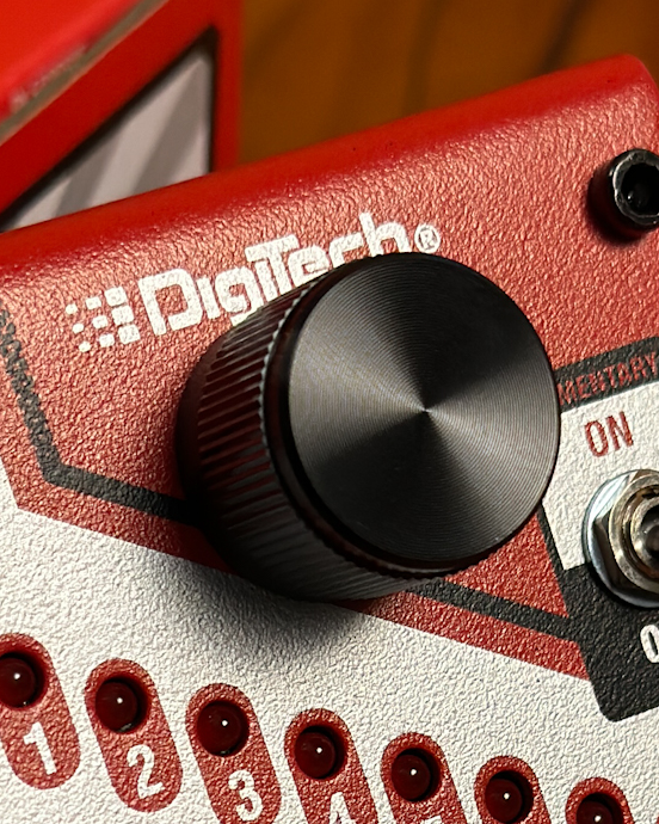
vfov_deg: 13.4
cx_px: 417
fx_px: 3389
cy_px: 1028
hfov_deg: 11.1
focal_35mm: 139
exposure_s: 1/65
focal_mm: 6.86
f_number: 1.8
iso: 125
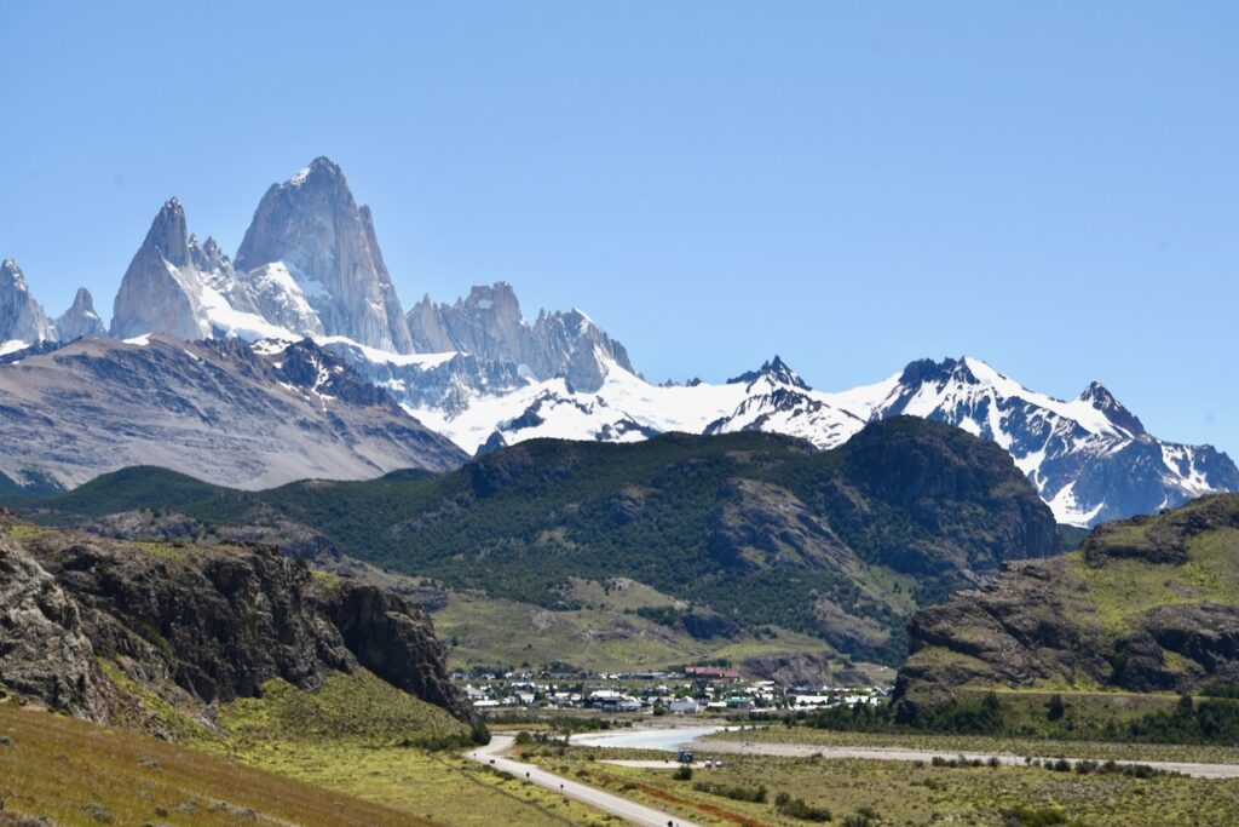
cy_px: 414
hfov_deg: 27.0
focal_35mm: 75
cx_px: 620
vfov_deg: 18.2
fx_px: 2581
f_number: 8
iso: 160
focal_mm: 75
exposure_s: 1/800
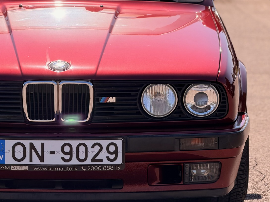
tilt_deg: -7.2
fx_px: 1458
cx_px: 60
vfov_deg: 7.9
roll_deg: -1.1
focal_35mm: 187
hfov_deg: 10.5
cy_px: 61
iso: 32
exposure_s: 1/638
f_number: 2.8
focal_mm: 16.89
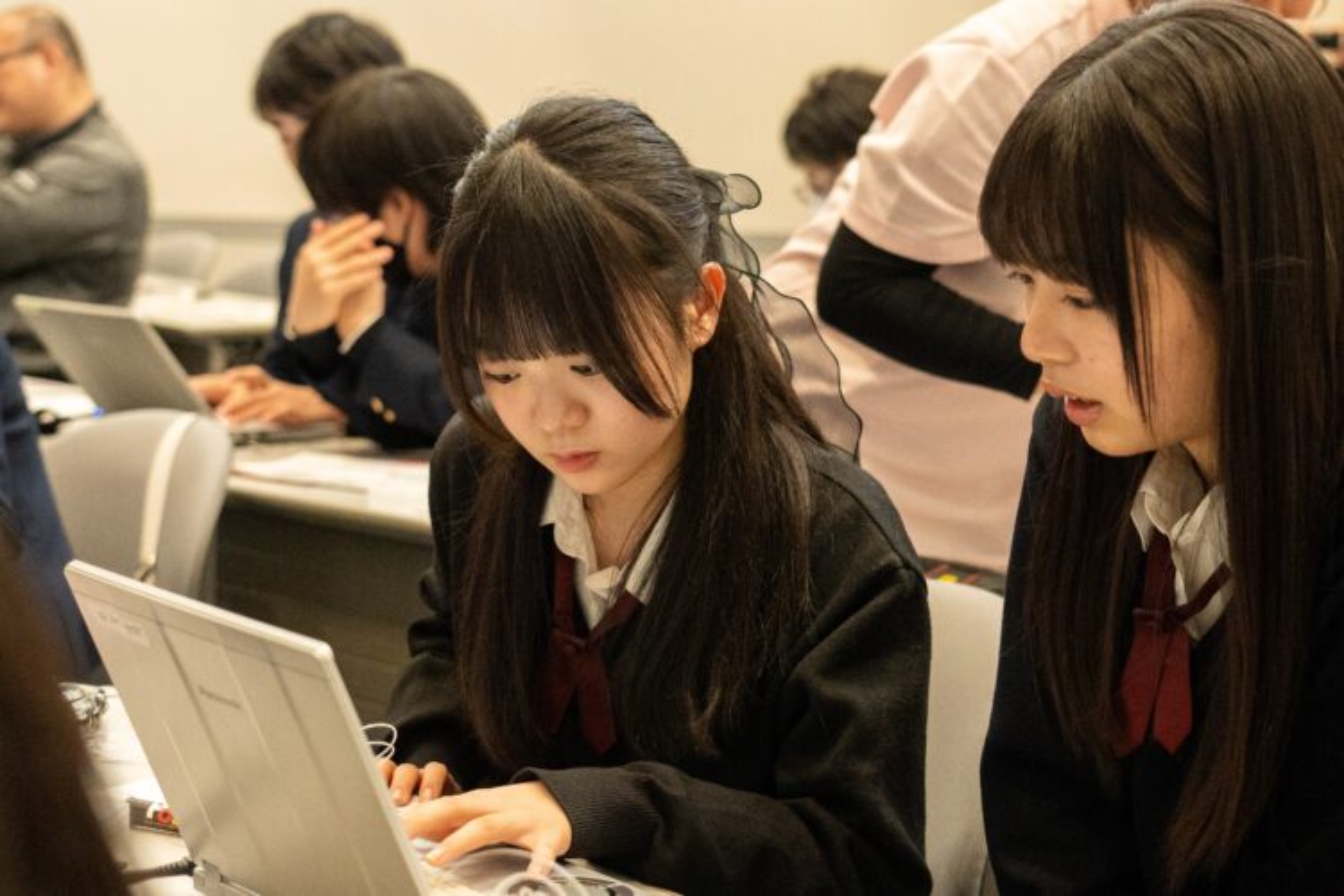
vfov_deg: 18.2
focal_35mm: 75
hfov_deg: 27.0
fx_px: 2800
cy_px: 448
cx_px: 672
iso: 4000
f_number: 4
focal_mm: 50
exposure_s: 1/320
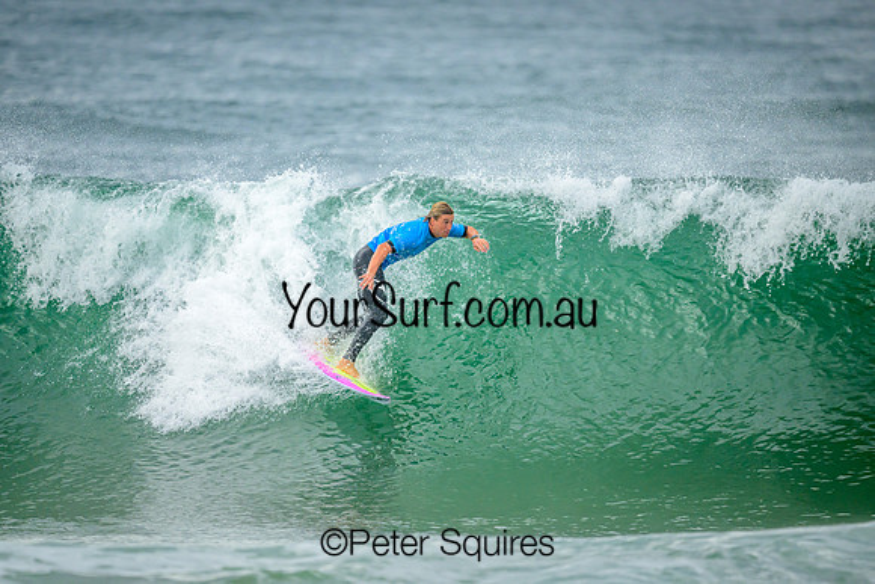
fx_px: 19448
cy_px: 292
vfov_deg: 1.7
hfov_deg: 2.6
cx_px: 438
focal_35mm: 800
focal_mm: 800
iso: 640
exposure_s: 1/2000
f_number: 6.3
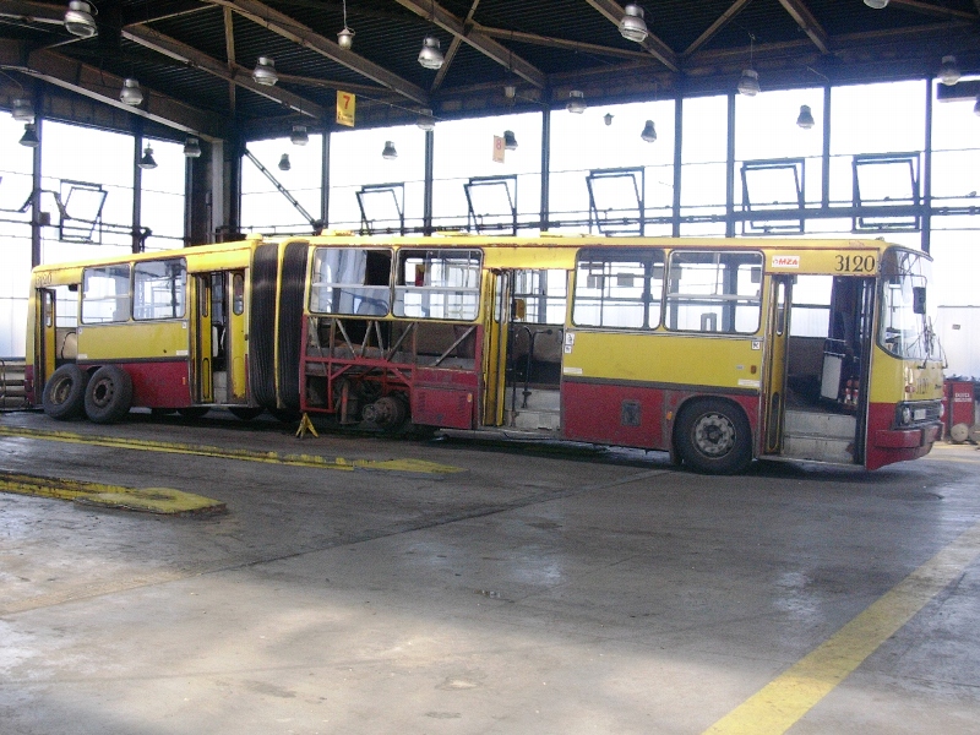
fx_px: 1161
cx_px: 490
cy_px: 368
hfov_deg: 45.8
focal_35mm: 41
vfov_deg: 35.1
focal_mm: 6.2
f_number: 2.8
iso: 70
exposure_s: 1/80.6
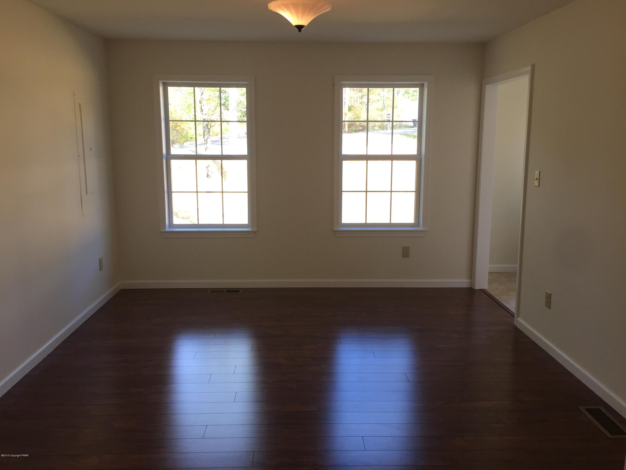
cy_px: 235
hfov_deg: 61.7
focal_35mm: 29
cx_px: 313
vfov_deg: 48.2
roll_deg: -0.6
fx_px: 524
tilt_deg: -10.1
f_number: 2.2
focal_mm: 4.15
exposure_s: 1/120
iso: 40
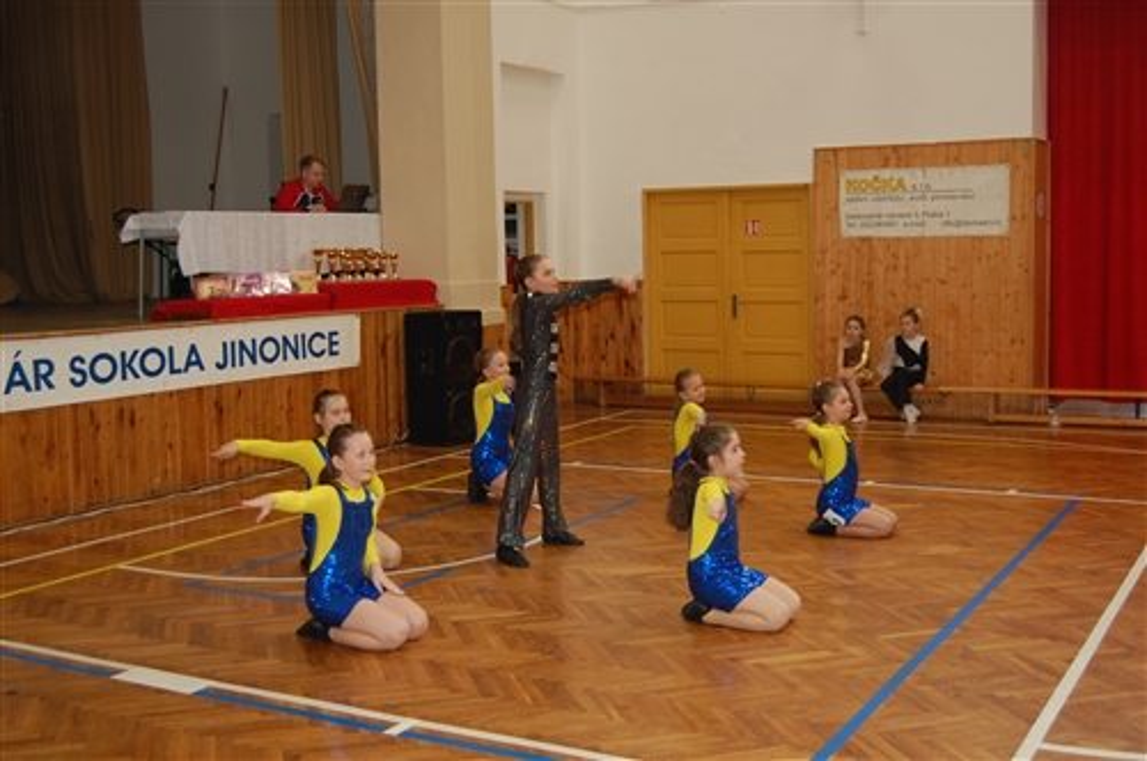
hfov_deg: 46.5
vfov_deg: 31.8
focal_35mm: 42
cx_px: 574
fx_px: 1336
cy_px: 380
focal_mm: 28
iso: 400
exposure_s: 1/60
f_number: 4.2
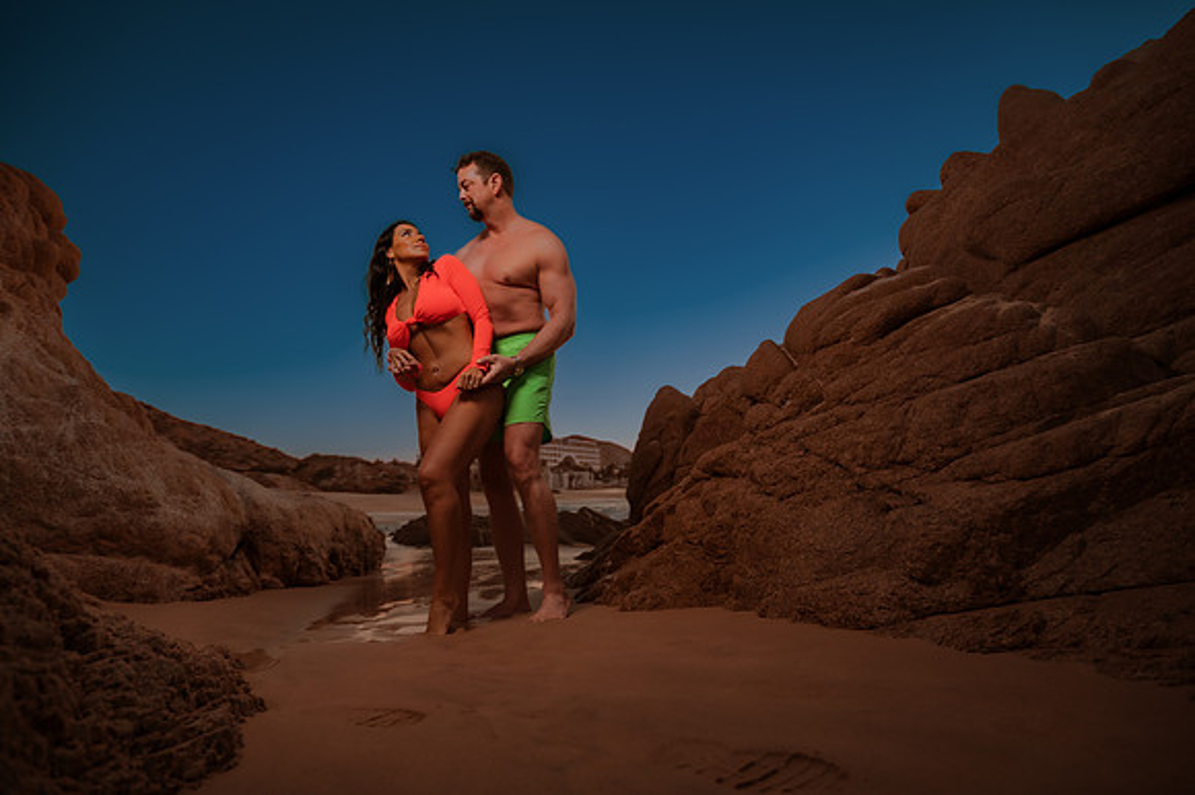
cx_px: 598
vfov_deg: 53.1
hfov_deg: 73.8
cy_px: 398
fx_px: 796
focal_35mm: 24
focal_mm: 24
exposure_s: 1/125
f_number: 4
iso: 50
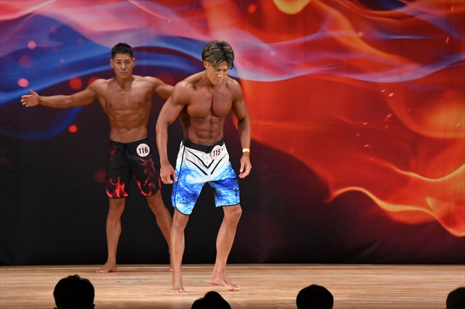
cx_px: 232
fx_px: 2905
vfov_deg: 6.1
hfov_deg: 9.2
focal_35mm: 225
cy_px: 154
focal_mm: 150
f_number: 5.6
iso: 3200
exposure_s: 1/400
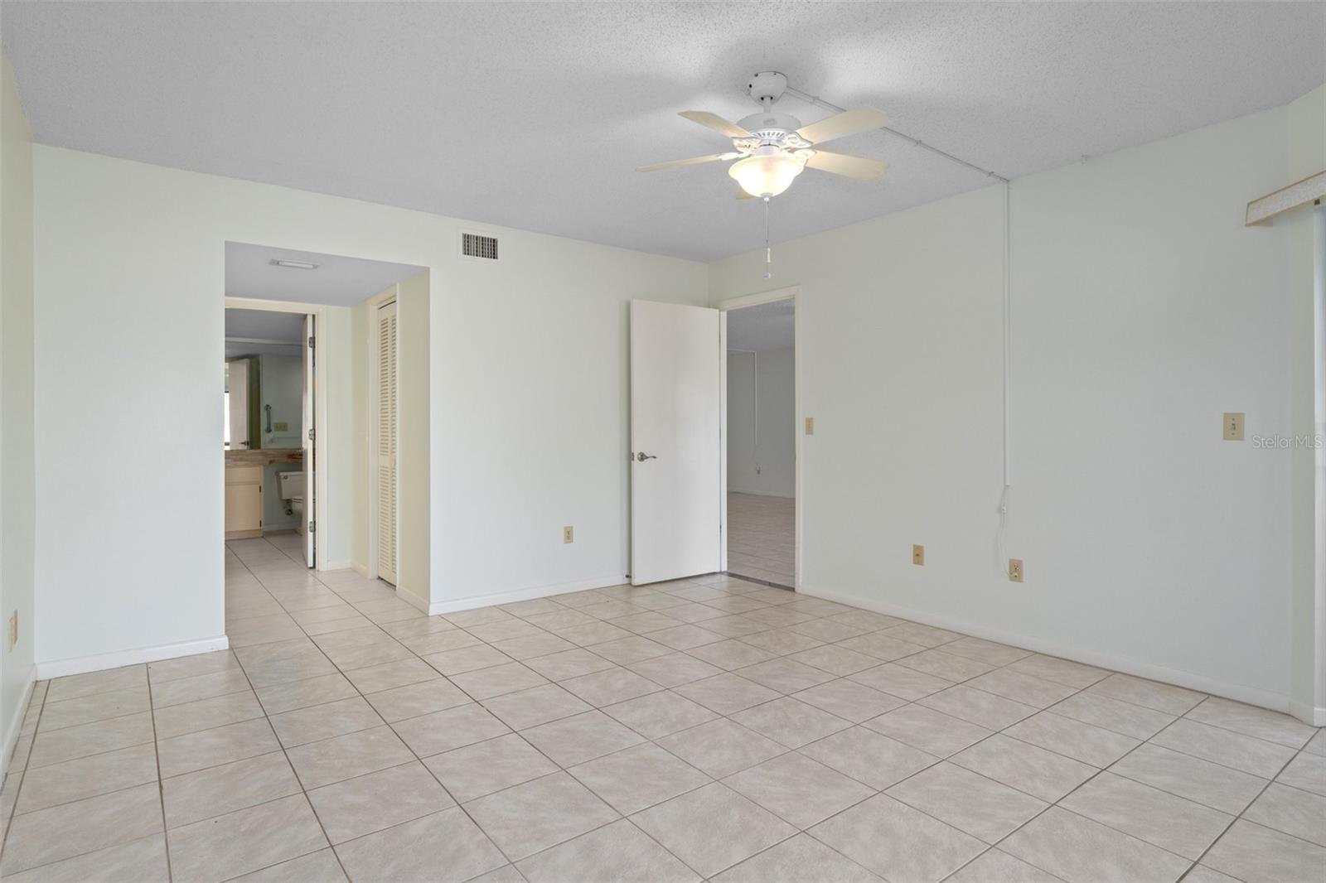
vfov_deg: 67.4
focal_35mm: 18
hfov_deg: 90.0
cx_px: 663
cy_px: 442
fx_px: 663
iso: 320
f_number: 8
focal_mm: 12
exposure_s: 1/8
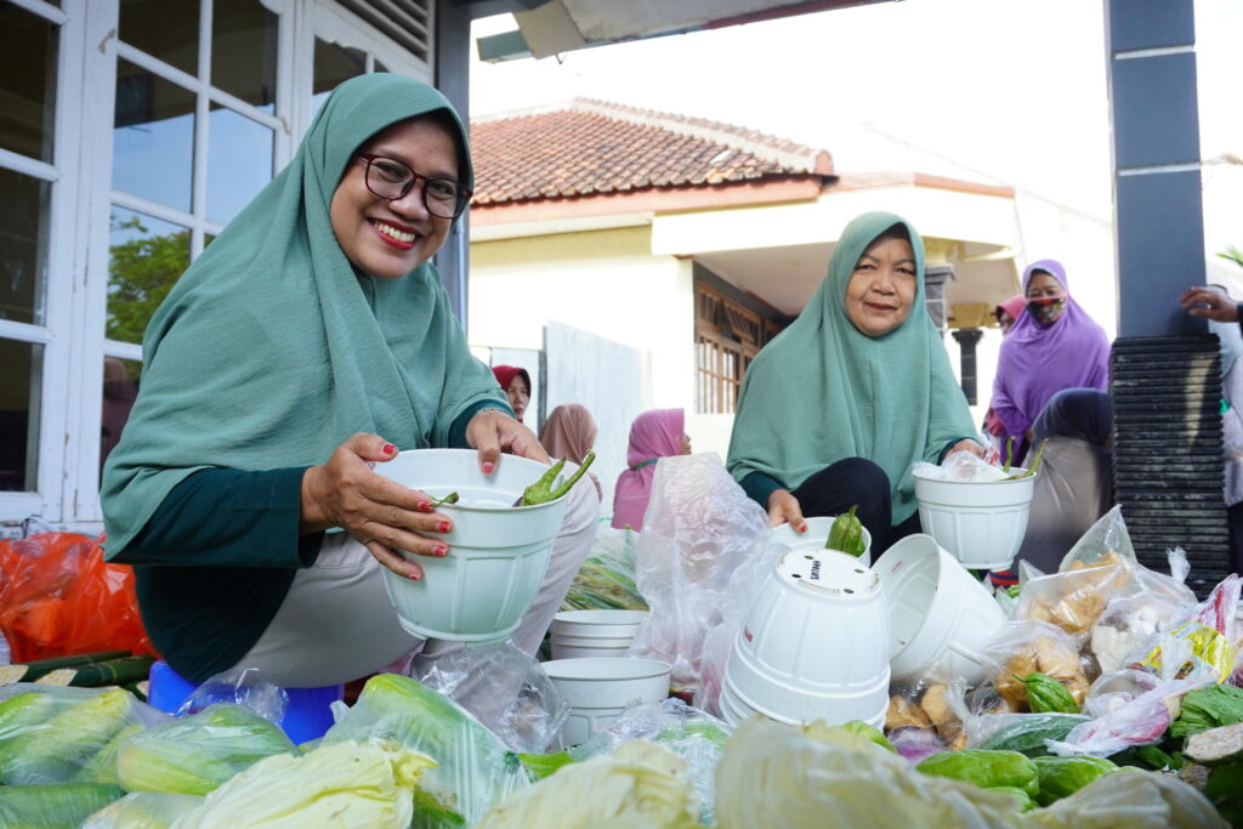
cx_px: 622
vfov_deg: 40.0
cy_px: 414
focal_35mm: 33
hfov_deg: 57.2
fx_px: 1139
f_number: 5.6
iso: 400
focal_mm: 22
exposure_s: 1/200
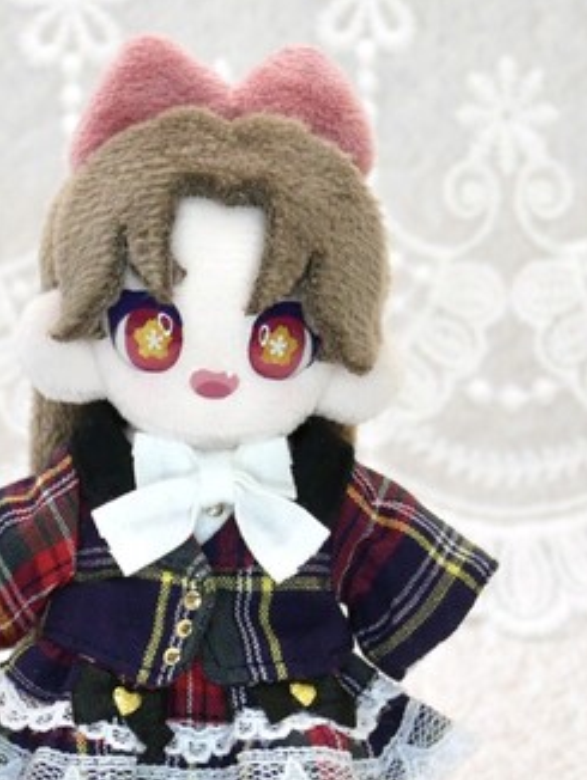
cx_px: 196
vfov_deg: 35.9
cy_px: 502
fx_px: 1197
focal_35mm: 53
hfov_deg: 27.4
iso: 200
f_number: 4.2
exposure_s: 1/80
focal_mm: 18
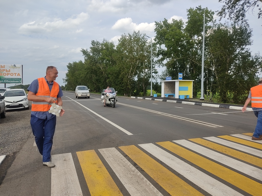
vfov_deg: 53.1
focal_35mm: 26
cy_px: 98
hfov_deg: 67.3
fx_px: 197
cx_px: 131
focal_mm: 4.74
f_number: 1.79
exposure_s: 1/891
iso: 100
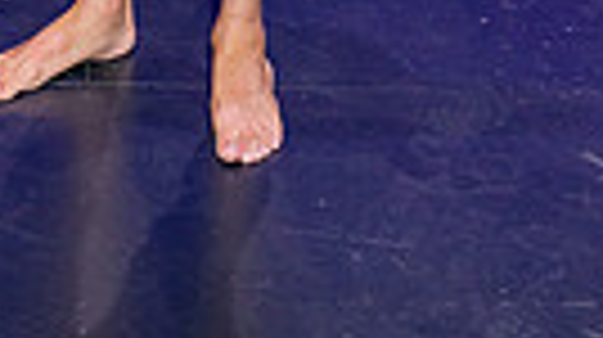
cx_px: 184
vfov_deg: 7.6
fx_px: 2300
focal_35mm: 144
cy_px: -554
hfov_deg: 14.9
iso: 2500
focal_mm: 41
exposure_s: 1/250
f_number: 7.1
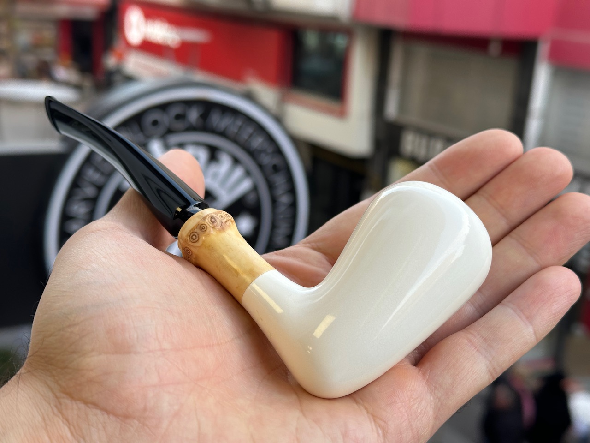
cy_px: 222
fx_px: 818
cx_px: 295
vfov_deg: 30.3
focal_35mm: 48
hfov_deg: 39.7
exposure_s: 1/209
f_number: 1.78
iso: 50
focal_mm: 6.86
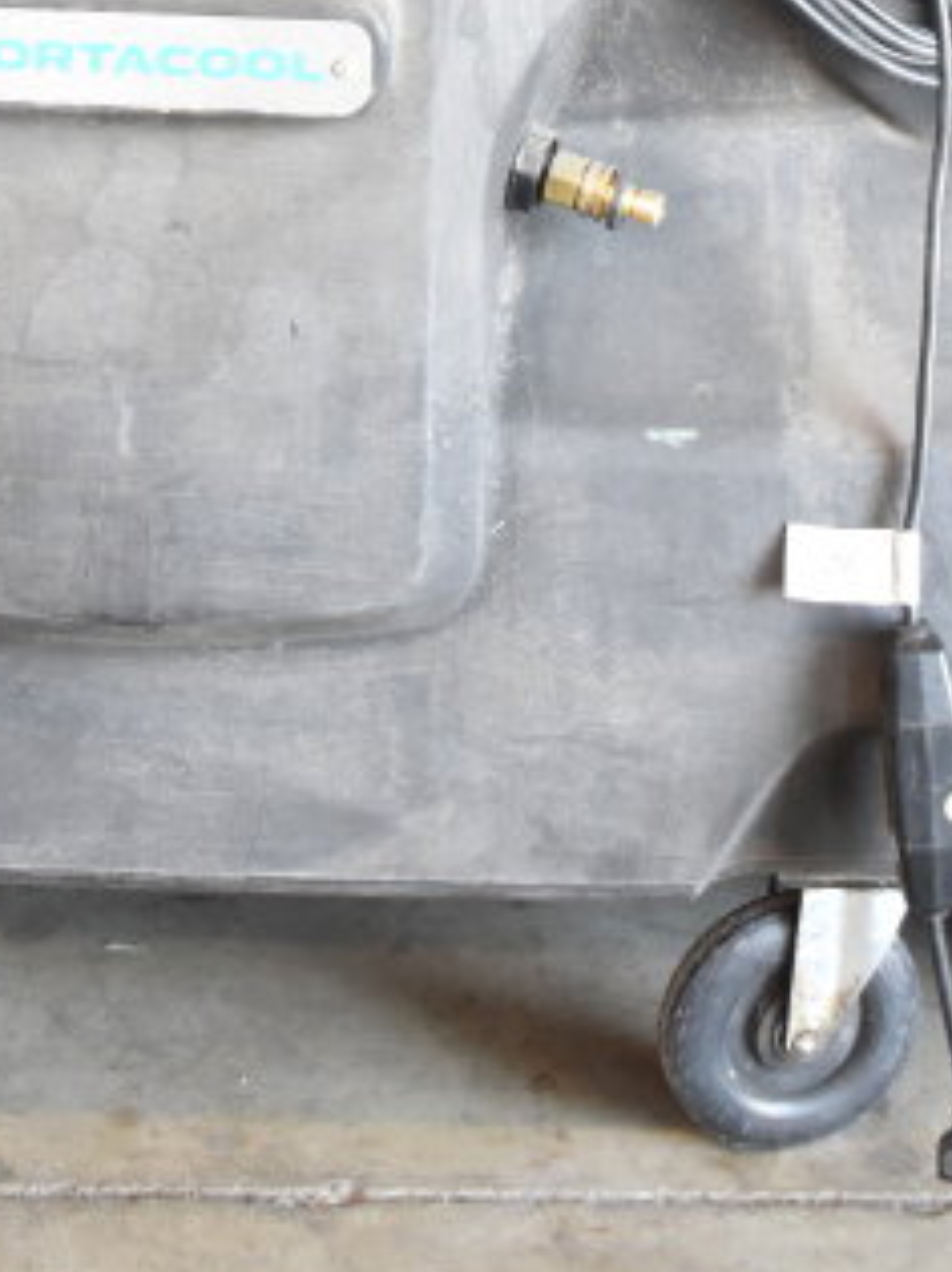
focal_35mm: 109
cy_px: -547
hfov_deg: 13.5
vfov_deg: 16.7
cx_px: 141
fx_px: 4000
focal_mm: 26
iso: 1100
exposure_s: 1/40
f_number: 4
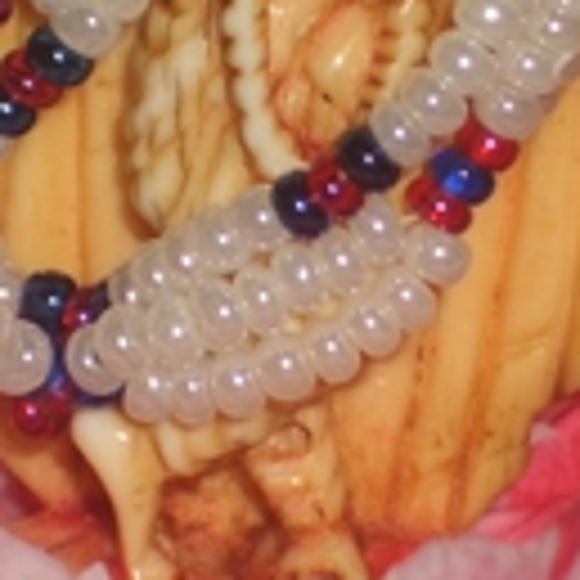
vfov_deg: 4.8
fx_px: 6976
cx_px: 171
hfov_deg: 4.8
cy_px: 22
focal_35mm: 368
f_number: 4.8
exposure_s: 1/60
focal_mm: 17.4
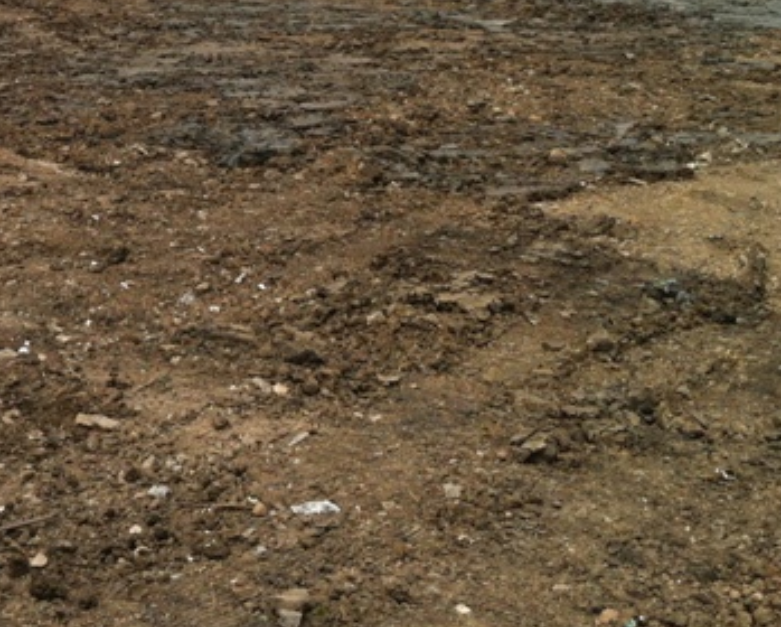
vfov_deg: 20.1
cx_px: 65
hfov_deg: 24.6
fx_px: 1736
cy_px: 63
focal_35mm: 75
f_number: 2.8
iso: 80
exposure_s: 1/1040
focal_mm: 3.85
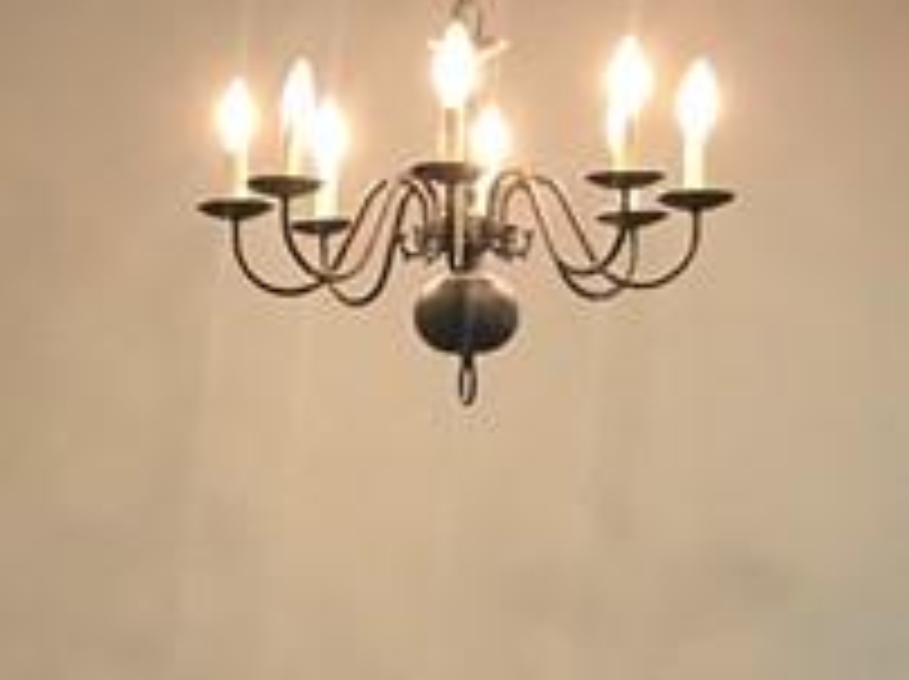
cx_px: 428
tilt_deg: +0.1
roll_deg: -0.1
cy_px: 757
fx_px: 3724
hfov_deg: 13.9
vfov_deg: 10.3
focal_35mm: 142
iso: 32
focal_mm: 3.99
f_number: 1.8
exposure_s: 1/24
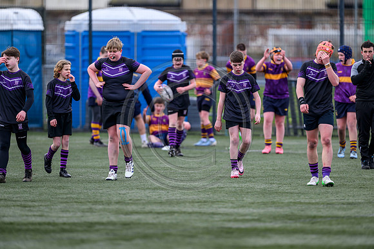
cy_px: 124
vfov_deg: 3.4
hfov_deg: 5.2
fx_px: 4156
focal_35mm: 400
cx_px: 187
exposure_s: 1/1250
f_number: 3.5
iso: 500
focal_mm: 400
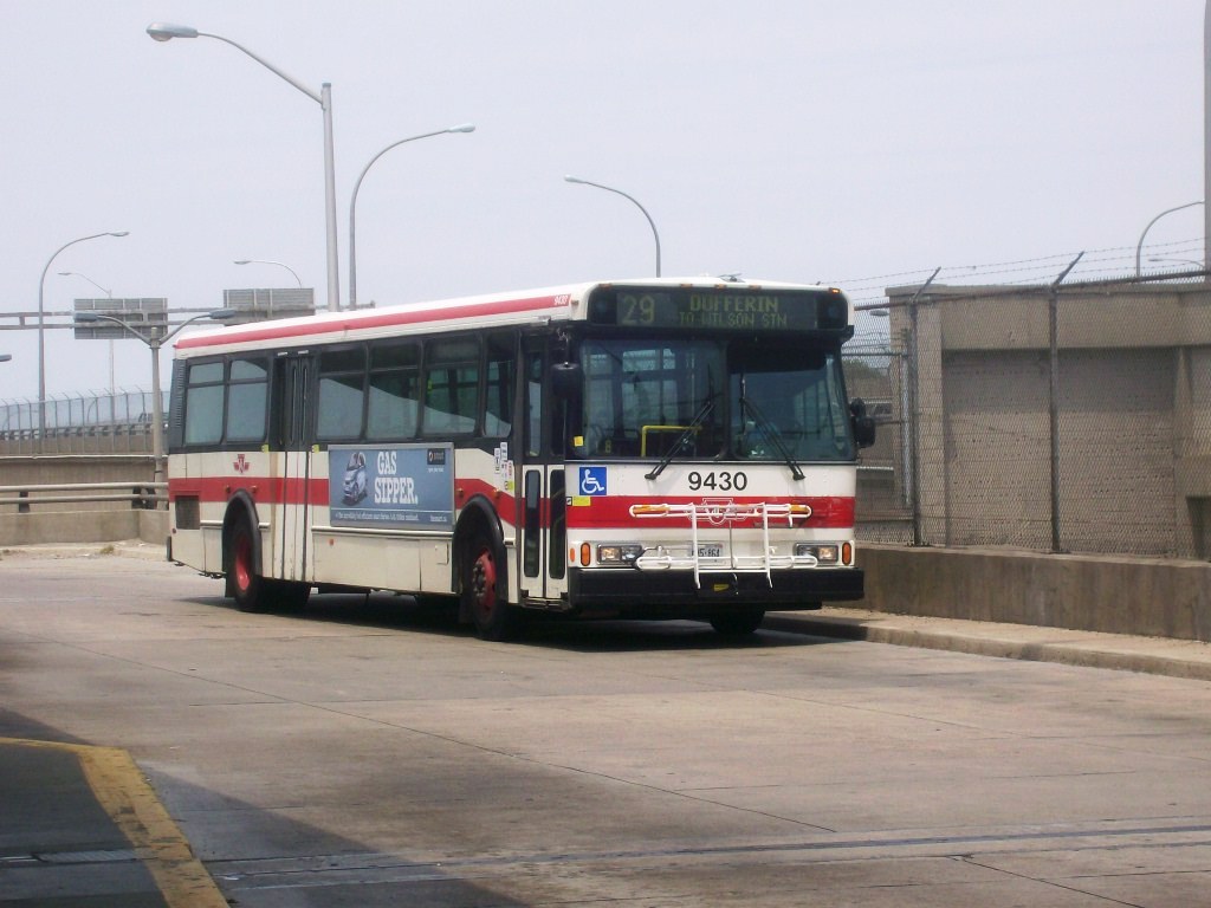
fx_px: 3778
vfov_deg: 13.7
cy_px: 454
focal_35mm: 108
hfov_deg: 18.2
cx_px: 606
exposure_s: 1/700
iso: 80
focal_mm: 18
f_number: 4.8
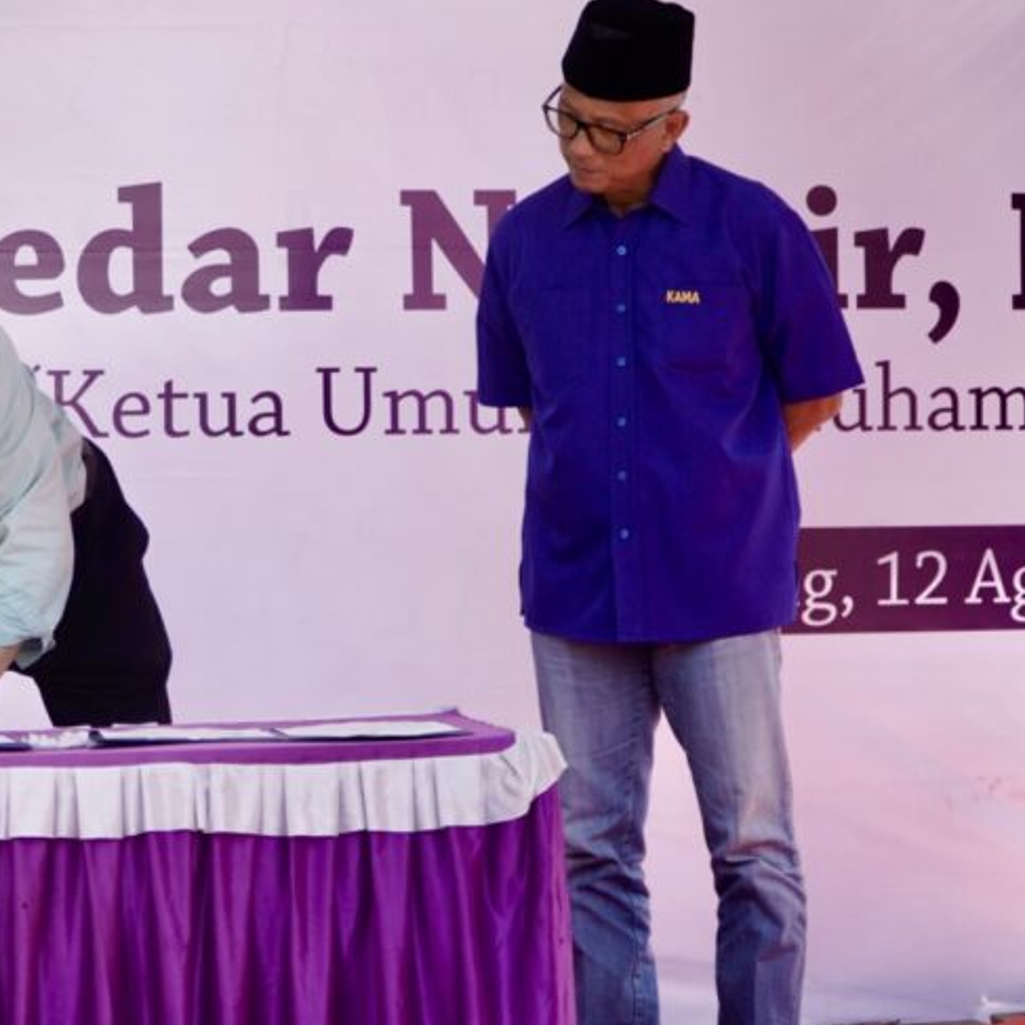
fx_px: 3146
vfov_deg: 18.5
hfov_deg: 18.0
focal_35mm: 94
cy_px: 604
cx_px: -48
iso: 160
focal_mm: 35
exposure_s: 1/250
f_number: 4
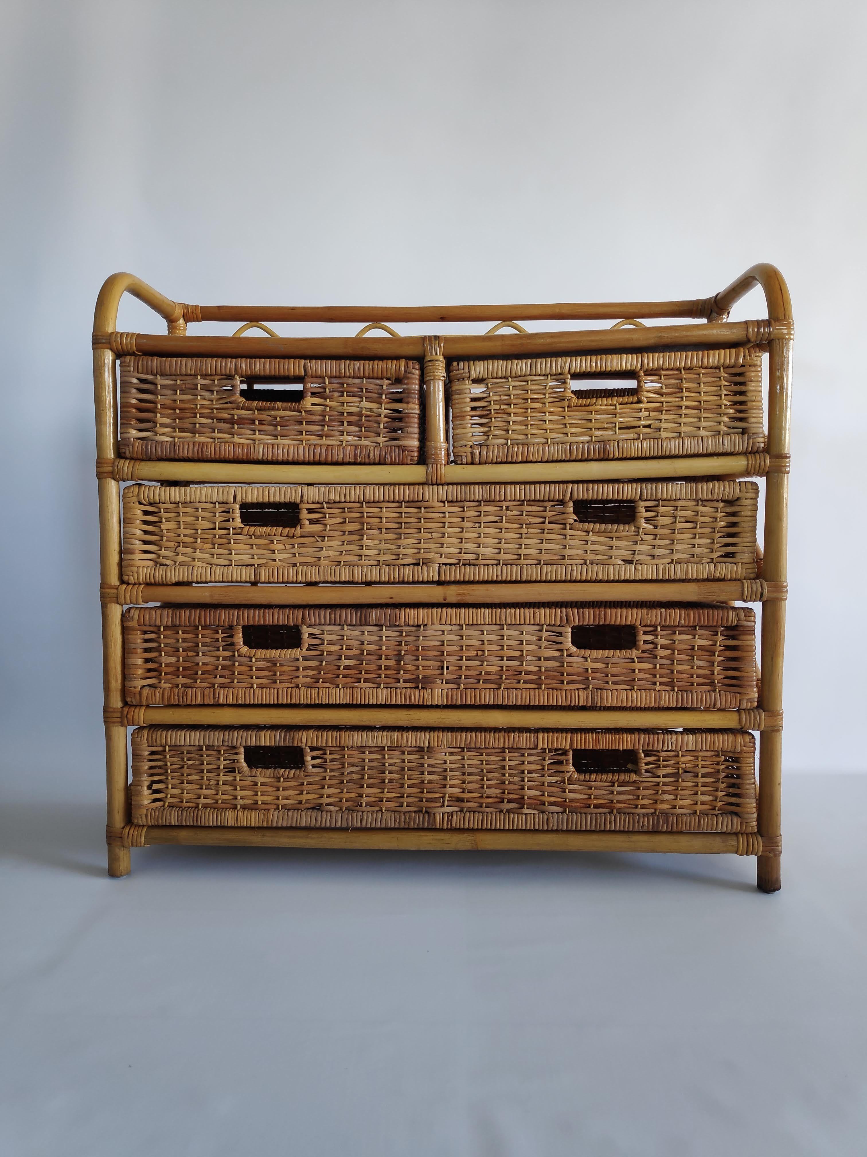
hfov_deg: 66.0
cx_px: 434
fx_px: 668
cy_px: 578
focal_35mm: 20
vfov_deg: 81.7
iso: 314
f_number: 1.9
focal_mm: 3.94
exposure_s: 1/100
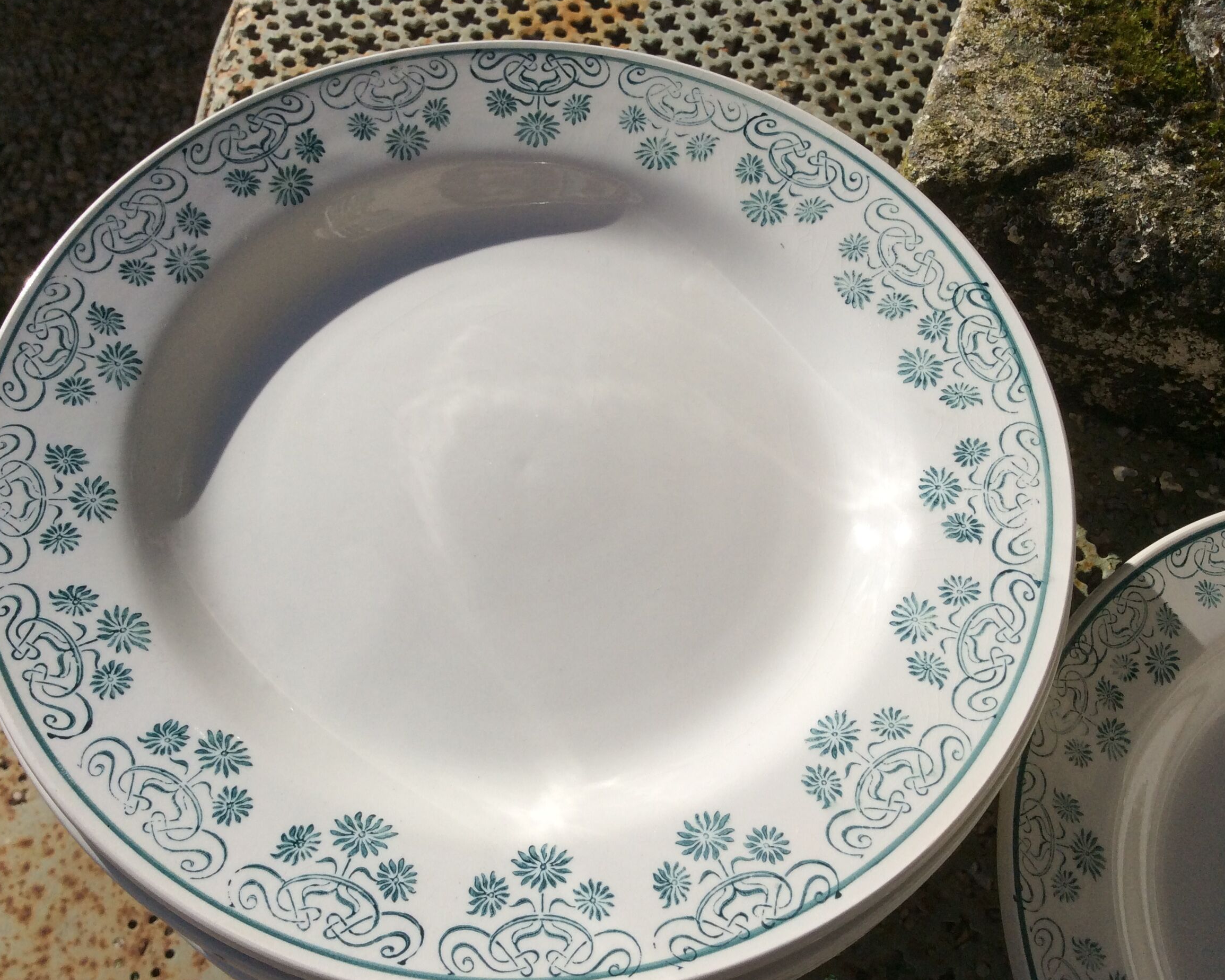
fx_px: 1269
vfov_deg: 42.2
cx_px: 565
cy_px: 472
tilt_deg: -61.1
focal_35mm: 35
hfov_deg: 51.5
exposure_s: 1/3584
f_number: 2.4
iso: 32
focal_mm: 3.3
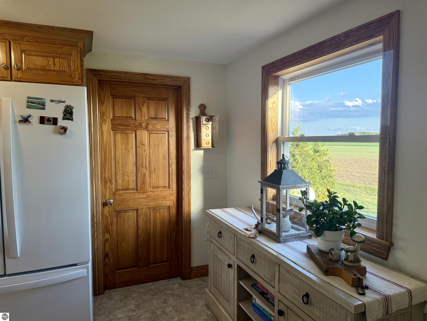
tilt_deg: -3.6
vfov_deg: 56.8
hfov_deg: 71.6
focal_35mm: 24
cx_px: 214
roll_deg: -0.3
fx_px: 296
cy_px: 160
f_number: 1.78
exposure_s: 1/235
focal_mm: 6.76
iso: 160
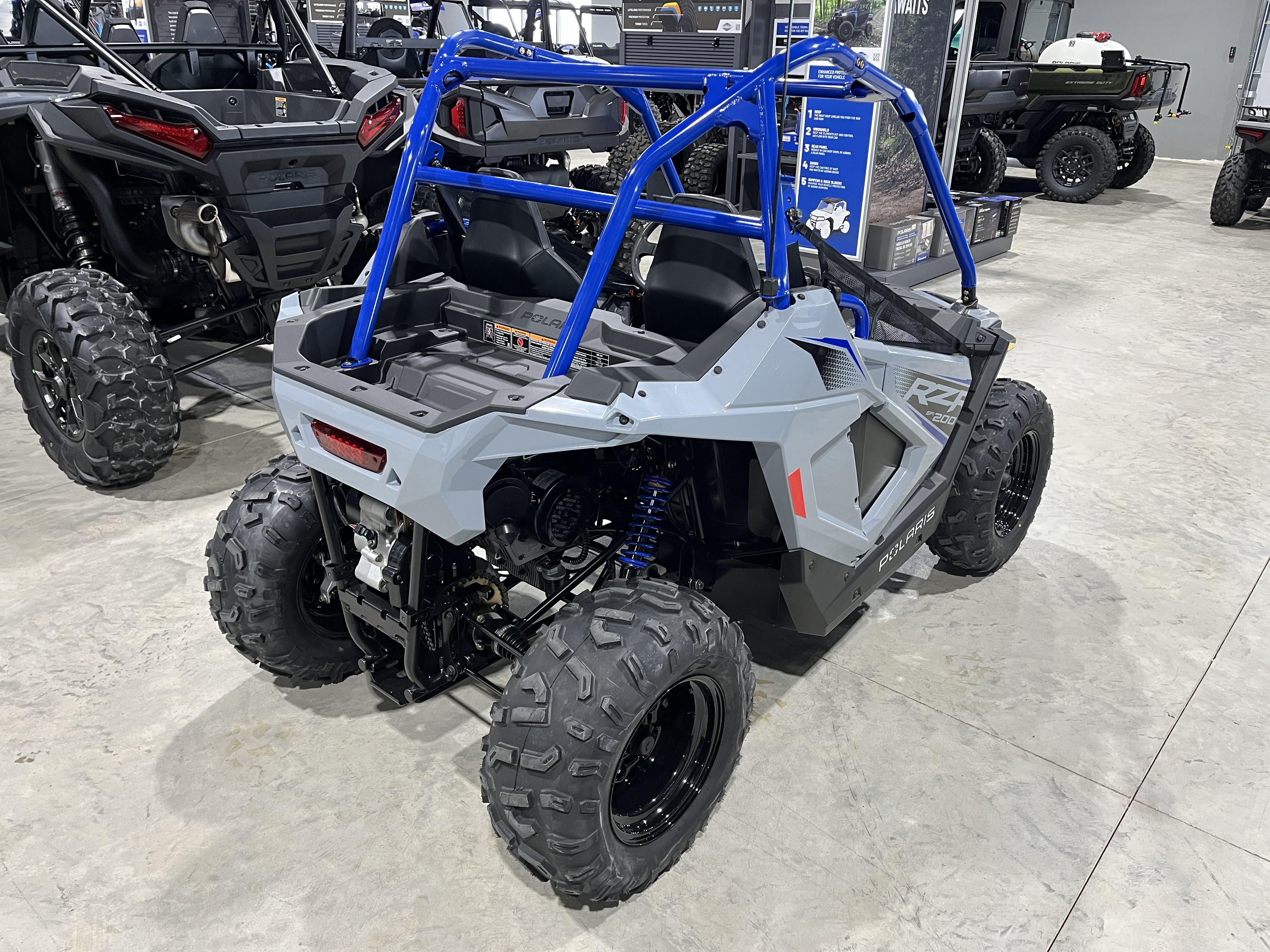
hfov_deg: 67.3
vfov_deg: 53.1
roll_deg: -1.1
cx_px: 635
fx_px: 954
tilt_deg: -25.1
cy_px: 476
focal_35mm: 26
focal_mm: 5.1
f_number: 1.6
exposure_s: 1/60
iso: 125
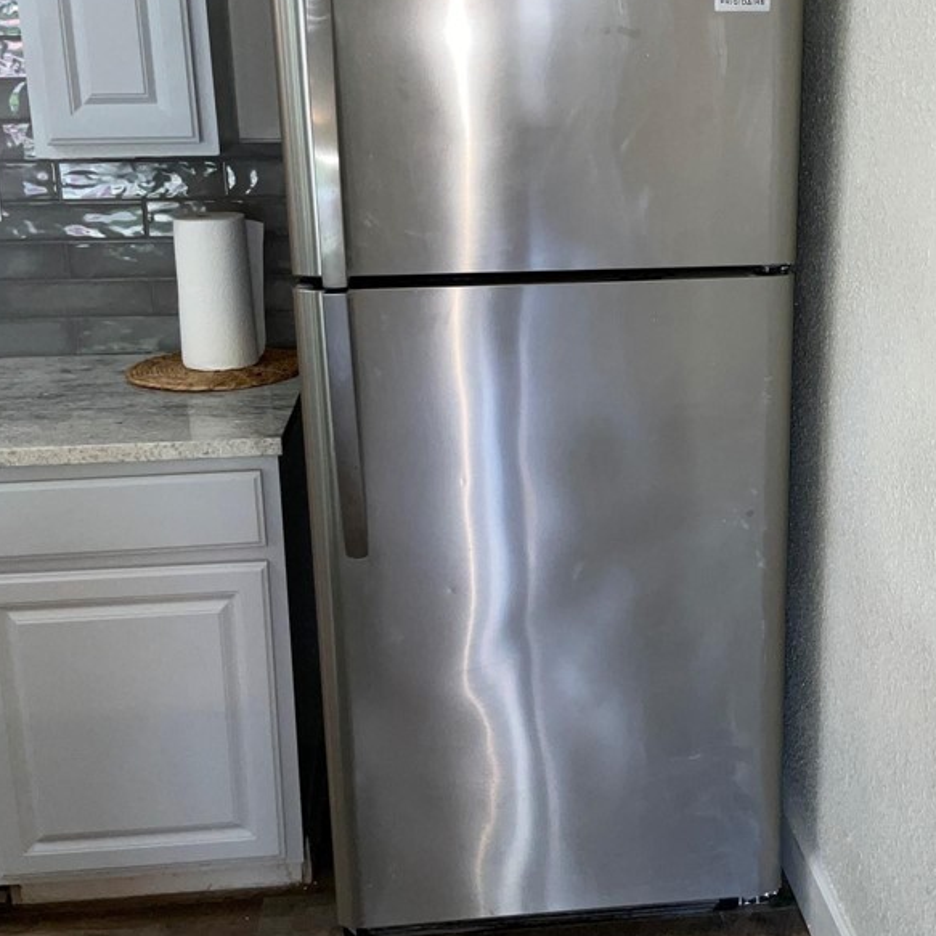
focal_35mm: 45
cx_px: 623
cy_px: 414
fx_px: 1377
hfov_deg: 37.2
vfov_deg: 37.5
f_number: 1.8
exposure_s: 1/60
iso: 50
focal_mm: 3
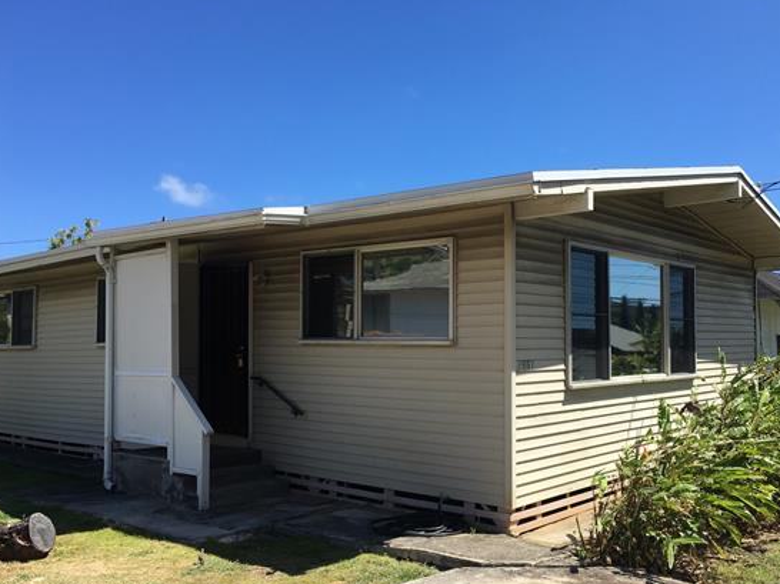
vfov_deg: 41.7
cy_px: 330
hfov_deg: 53.9
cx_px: 424
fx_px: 766
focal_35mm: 34
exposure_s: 1/1202
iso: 25
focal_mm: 4.15
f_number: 2.2
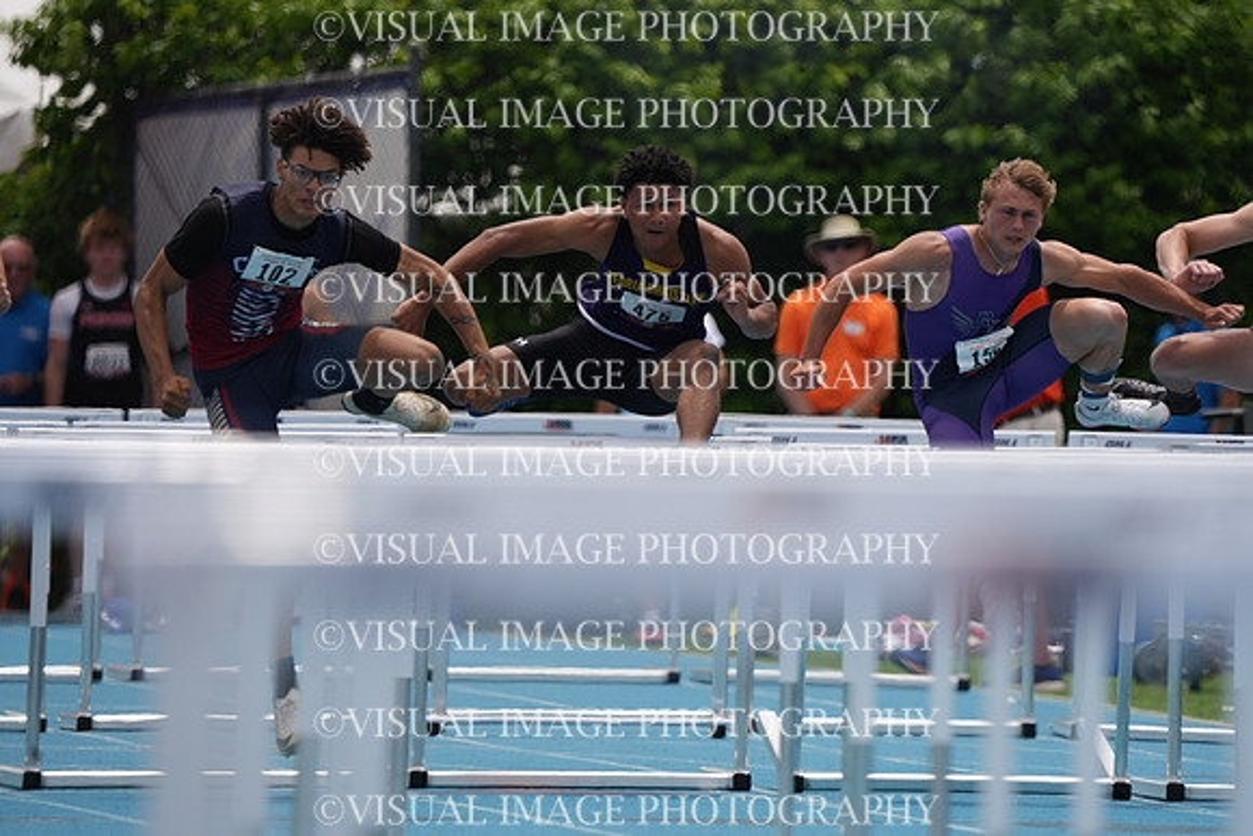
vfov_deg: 2.3
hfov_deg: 3.4
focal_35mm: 600
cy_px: 418
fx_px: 20887
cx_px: 626
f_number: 6.3
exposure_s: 1/3200
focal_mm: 600
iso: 500
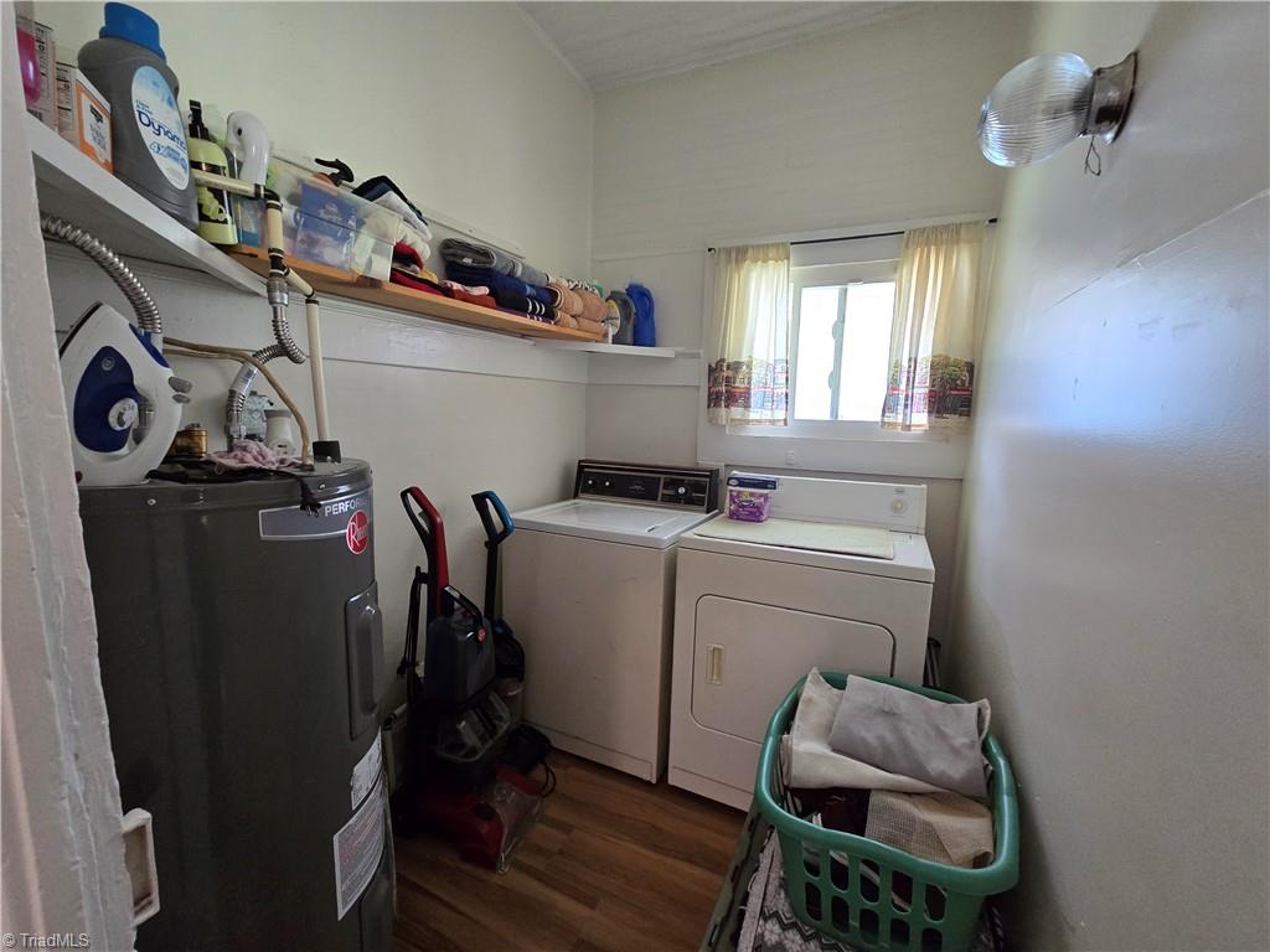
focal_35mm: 13
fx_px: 477
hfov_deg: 106.2
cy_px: 476
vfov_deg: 89.9
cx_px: 635
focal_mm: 2.2
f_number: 2.2
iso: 500
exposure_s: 1/60
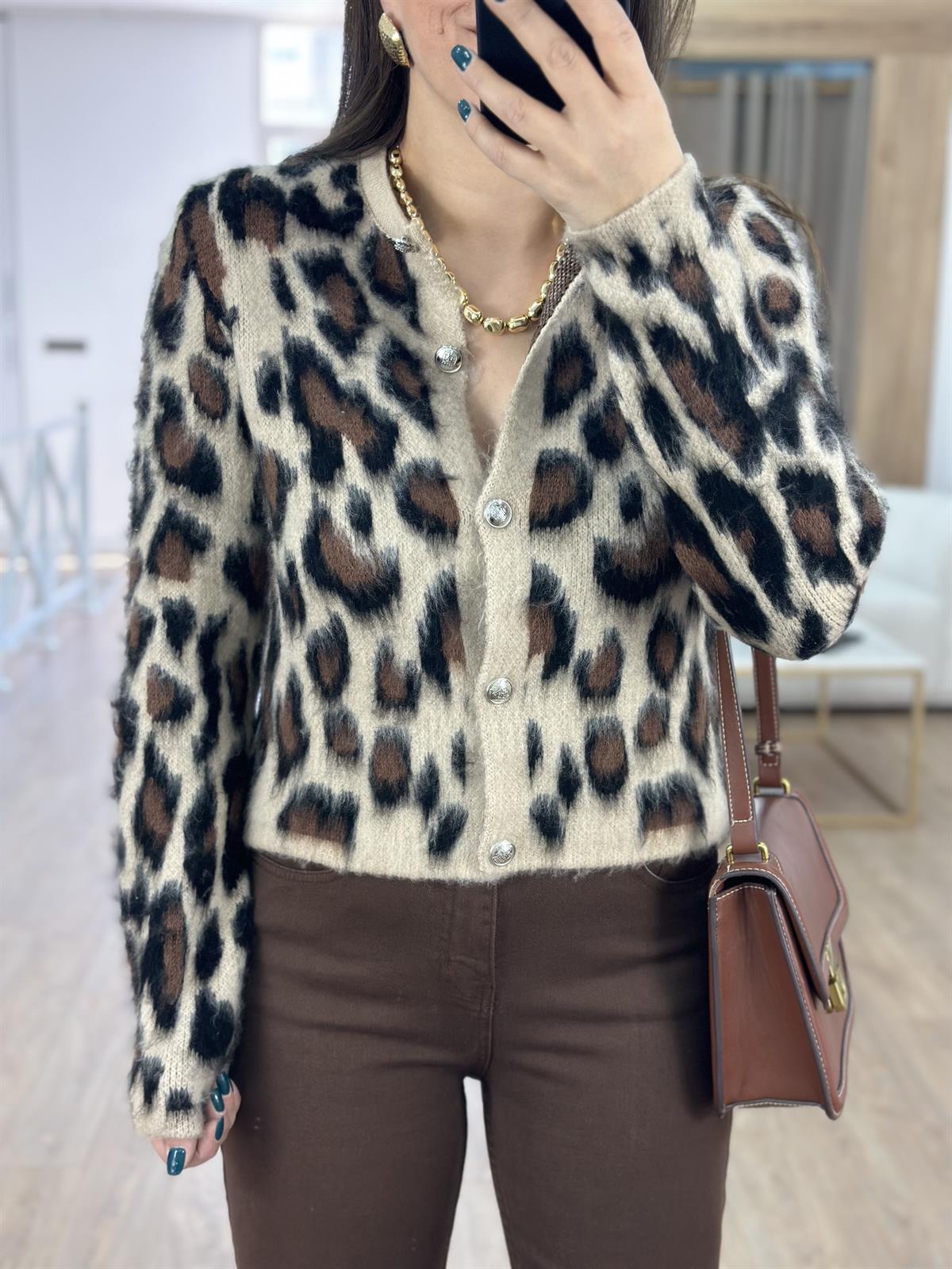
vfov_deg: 39.7
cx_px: 476
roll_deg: +0.4
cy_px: 634
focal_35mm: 48
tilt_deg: -33.6
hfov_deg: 30.3
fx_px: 1760
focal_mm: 6.86
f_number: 1.78
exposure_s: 1/100
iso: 80
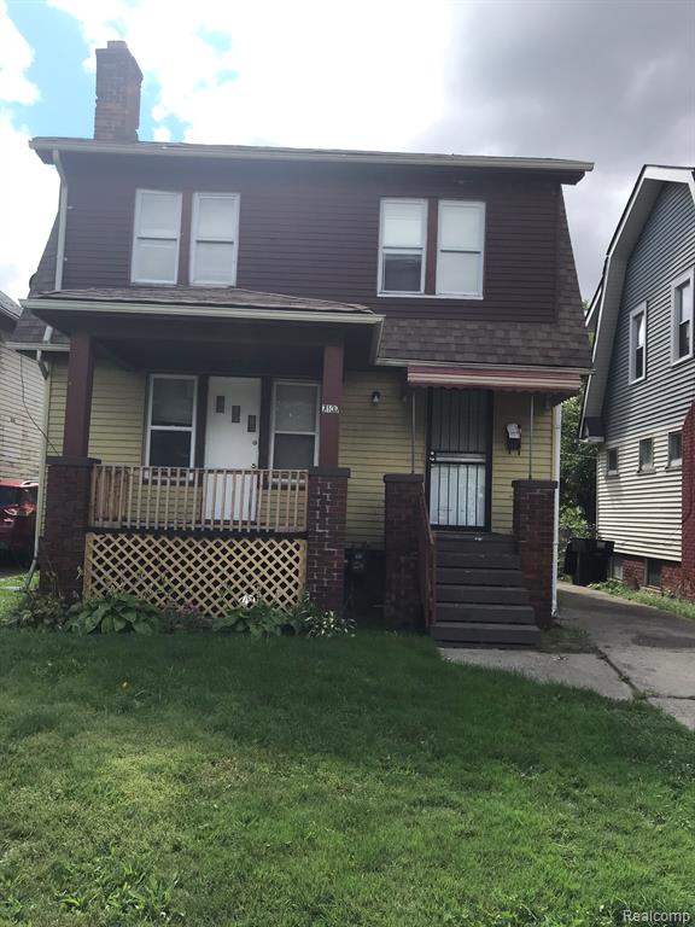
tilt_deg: +4.8
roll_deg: -1.9
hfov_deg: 49.7
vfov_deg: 63.4
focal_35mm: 28
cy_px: 464
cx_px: 348
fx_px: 750
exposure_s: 1/1368
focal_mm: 3.99
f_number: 1.8
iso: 20
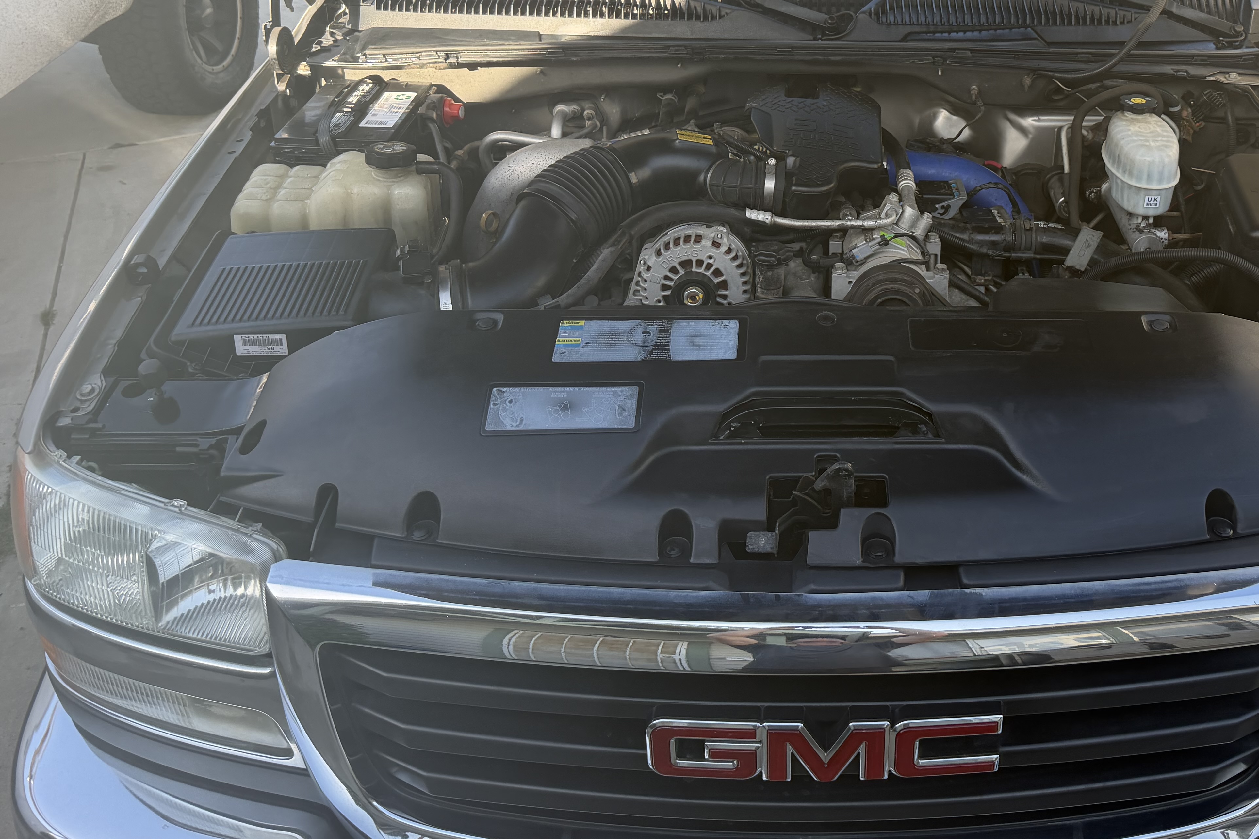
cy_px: 177
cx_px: 855
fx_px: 1294
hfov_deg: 50.8
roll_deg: +0.5
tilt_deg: -24.5
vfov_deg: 34.9
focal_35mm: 37
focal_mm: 6.76
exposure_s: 1/702
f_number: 1.78
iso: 100
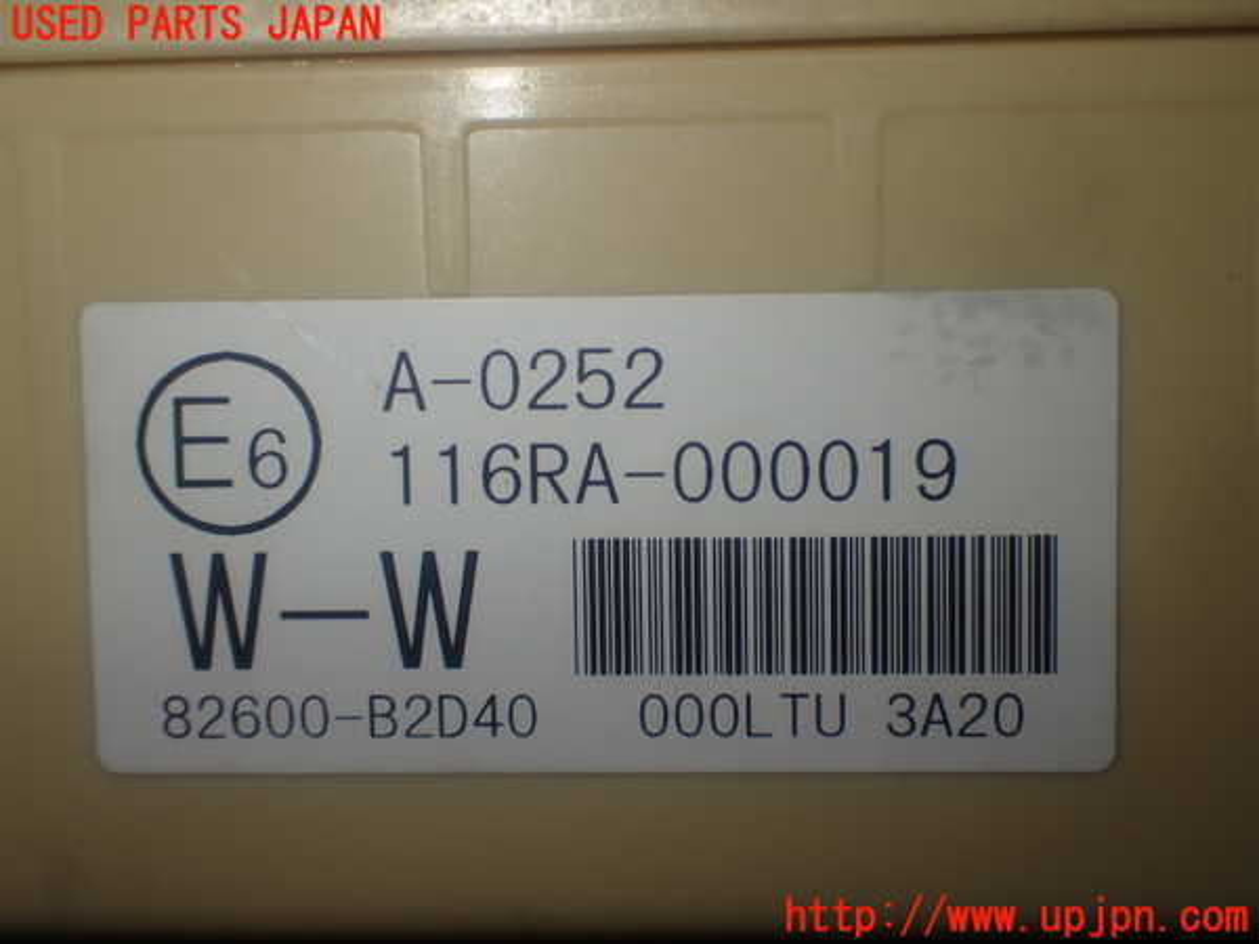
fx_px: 1709
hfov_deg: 40.4
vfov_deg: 30.9
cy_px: 472
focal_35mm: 47
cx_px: 630
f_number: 3.1
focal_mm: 8.4
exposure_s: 1/125
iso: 100
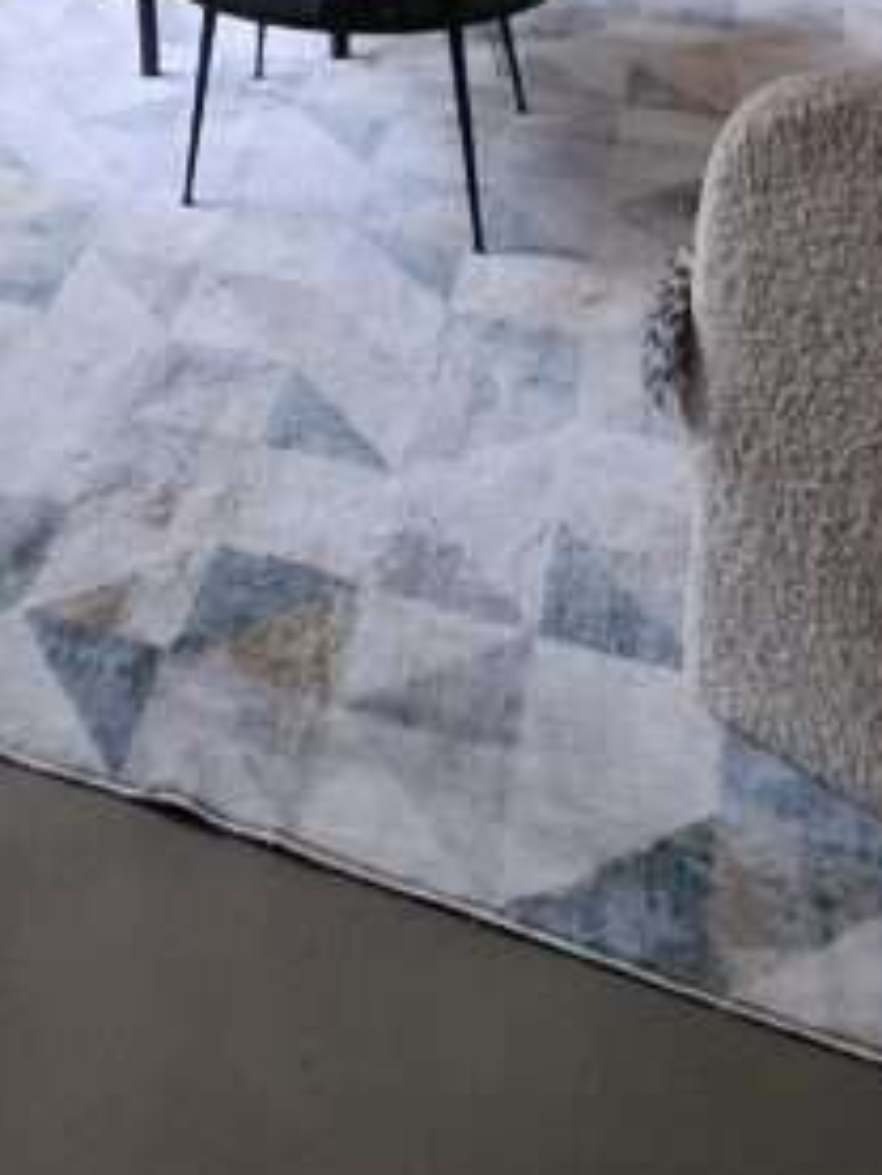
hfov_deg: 27.8
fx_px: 1629
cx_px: -72
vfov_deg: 29.2
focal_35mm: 48
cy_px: -467
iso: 50
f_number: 2.2
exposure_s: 1/50
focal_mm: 1.74
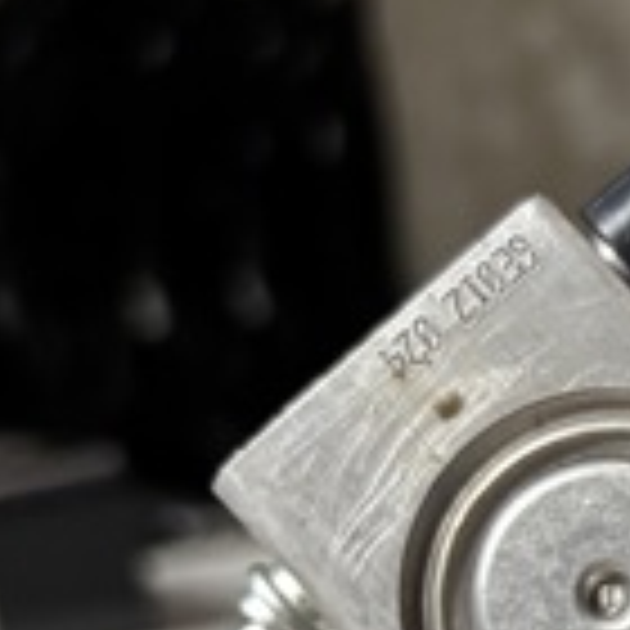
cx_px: 1107
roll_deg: +5.4
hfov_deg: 14.7
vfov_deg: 15.7
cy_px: 846
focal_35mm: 105
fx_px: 2162
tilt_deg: -15.7
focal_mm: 5.96
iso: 125
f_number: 1.6
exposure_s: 1/50
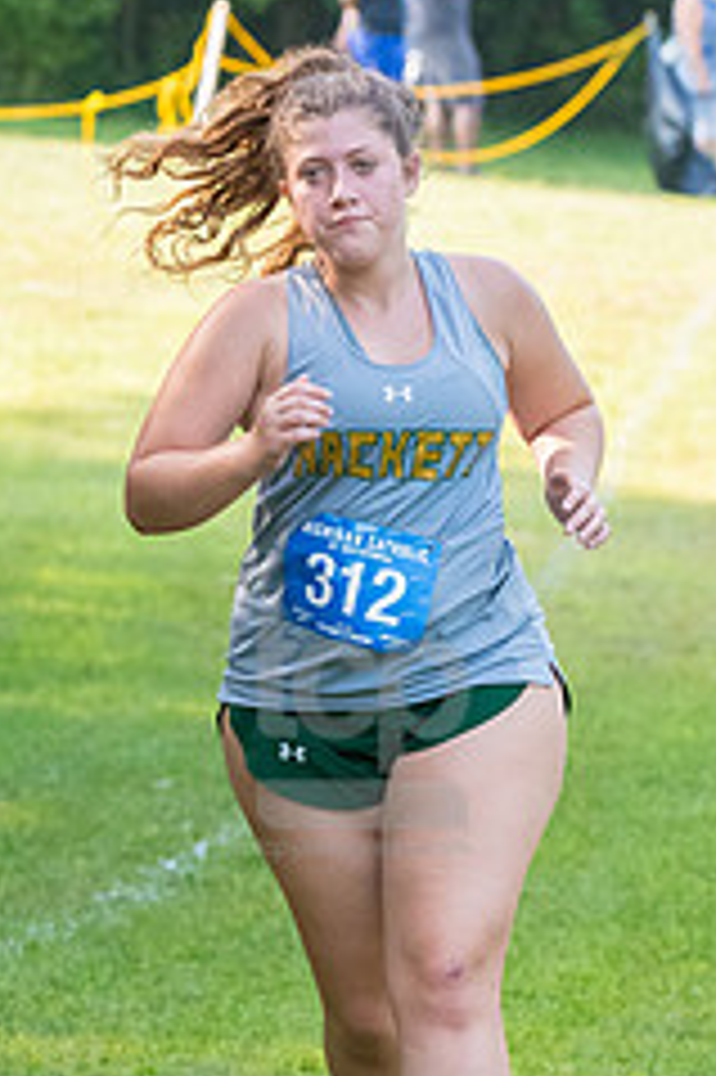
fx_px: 10307
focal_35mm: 345
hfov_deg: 4.0
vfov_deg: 6.0
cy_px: 734
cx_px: 363
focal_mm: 122
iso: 3200
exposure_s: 1/1600
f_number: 5
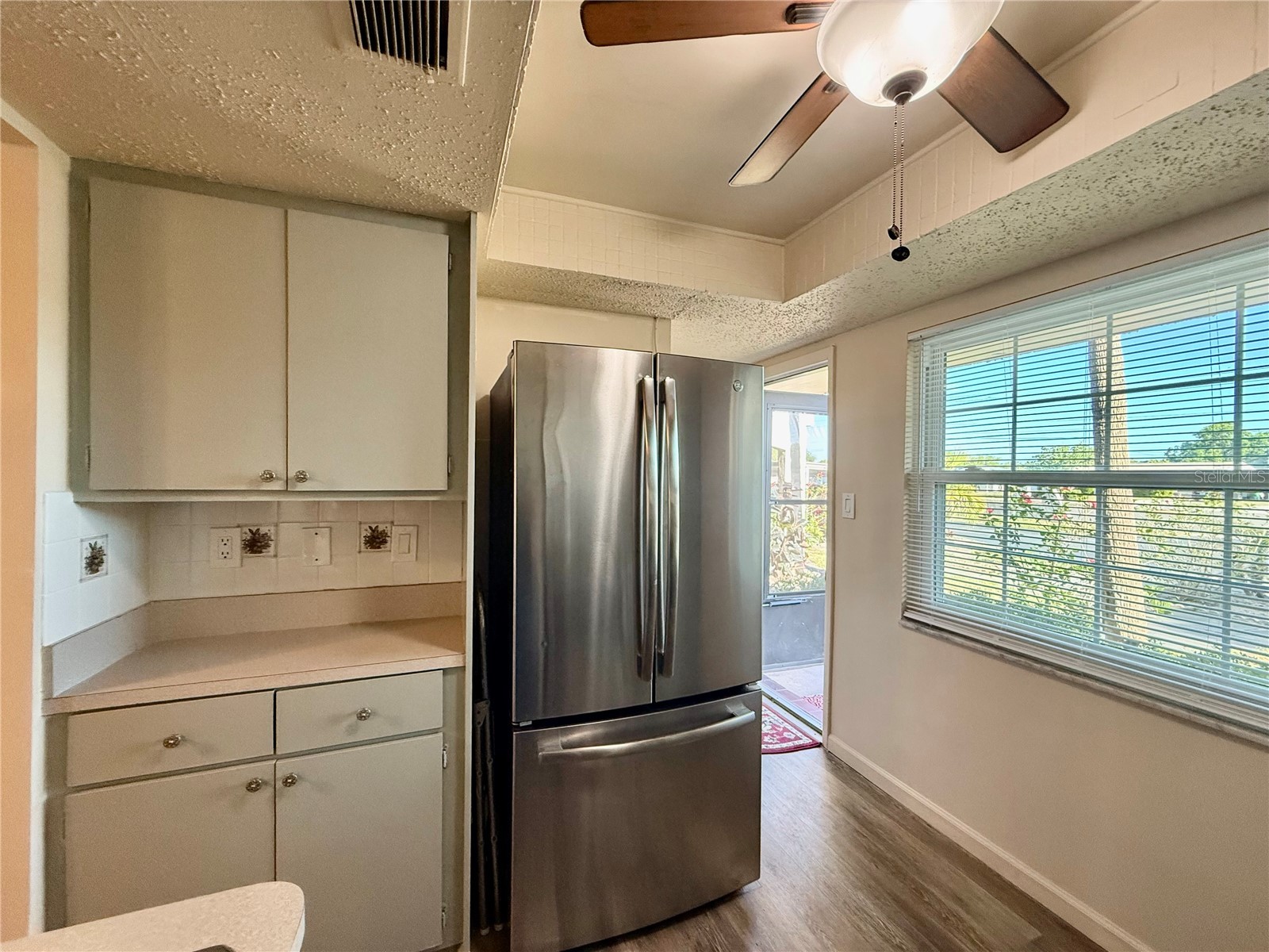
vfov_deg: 85.7
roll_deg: -0.1
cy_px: 476
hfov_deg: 102.1
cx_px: 634
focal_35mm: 14
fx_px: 513
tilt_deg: +0.8
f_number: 2.2
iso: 320
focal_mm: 2.22
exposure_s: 1/120
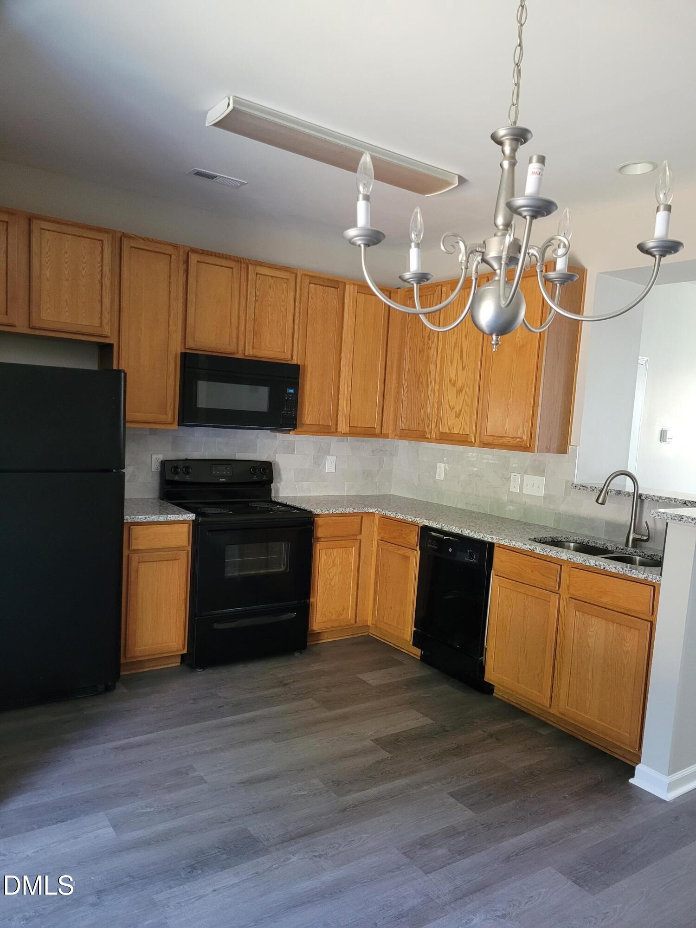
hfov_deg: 53.1
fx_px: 697
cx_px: 348
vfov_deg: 67.3
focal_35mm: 26
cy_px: 464
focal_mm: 5.4
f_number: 1.8
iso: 500
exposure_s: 1/40
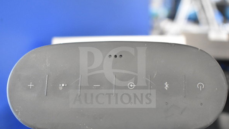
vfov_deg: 25.6
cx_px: 112
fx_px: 283
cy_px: 77
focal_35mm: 47
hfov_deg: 44.1
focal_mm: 29
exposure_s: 1/50
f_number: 4.2
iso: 5000
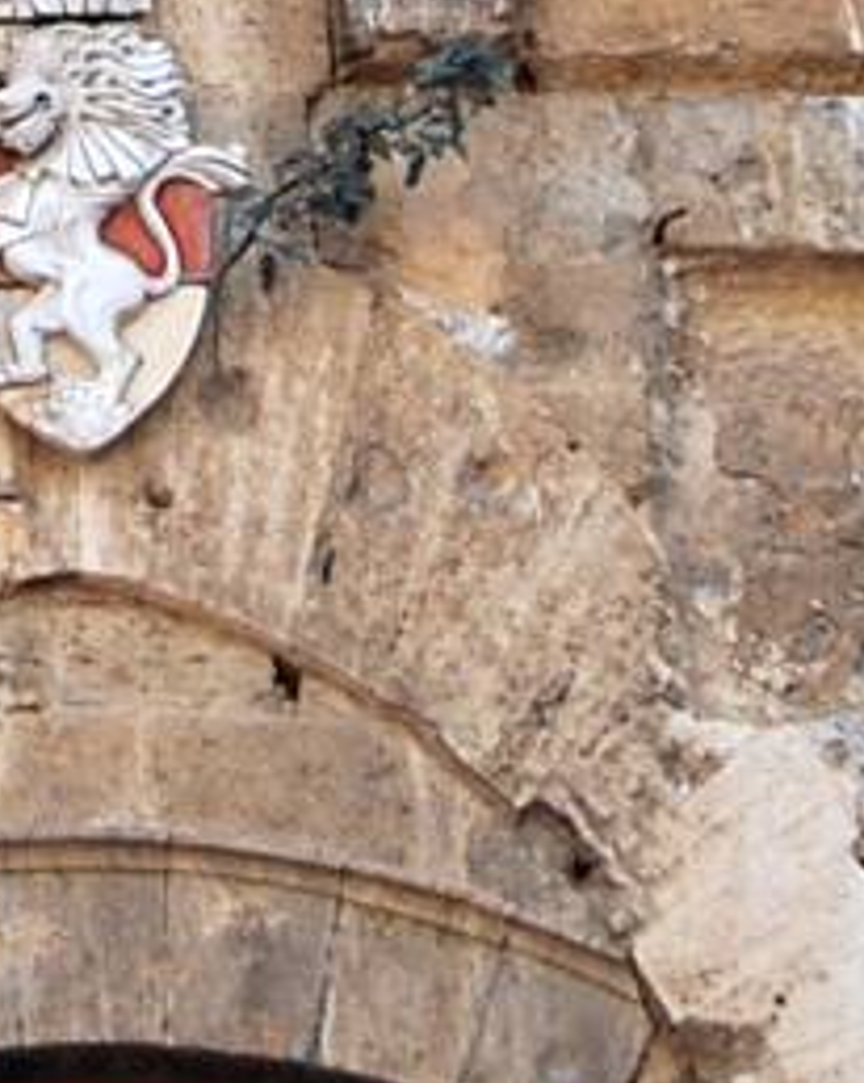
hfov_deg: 5.2
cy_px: -944
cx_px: 176
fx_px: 9530
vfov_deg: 6.3
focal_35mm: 298
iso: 400
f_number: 9
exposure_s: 1/125
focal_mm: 55
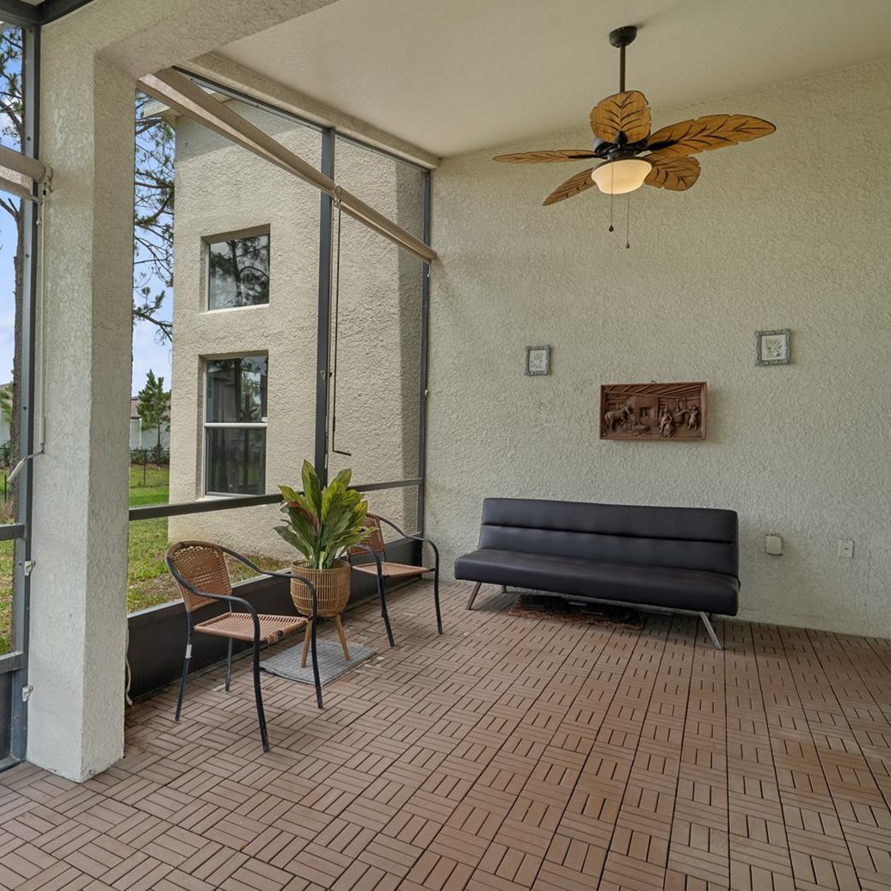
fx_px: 612
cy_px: 445
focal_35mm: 21
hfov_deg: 70.7
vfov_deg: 72.1
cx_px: 323
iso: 320
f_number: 9
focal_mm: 16
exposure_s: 1/160
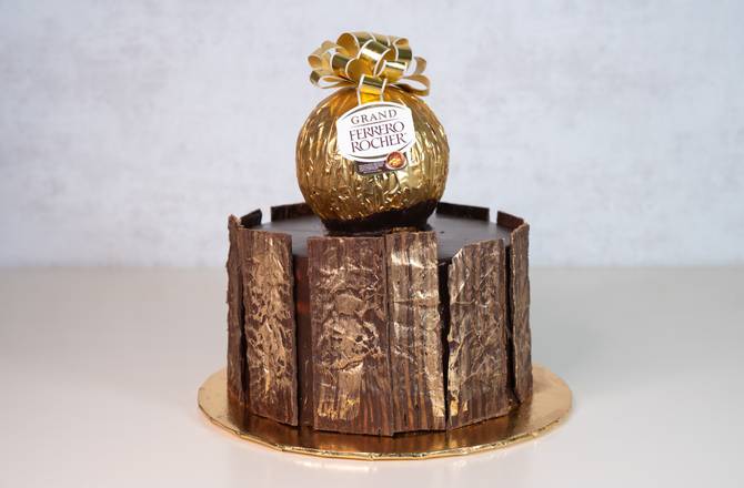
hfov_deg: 31.9
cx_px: 396
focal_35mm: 63
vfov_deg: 21.3
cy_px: 236
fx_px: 1300
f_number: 5
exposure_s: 1/50
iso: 250
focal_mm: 59
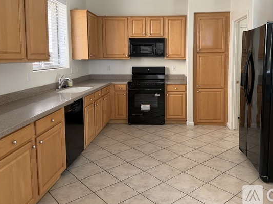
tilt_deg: -4.8
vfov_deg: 46.4
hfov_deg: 59.8
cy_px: 78
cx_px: 155
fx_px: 236
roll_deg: -0.2
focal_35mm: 30
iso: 200
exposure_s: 1/102
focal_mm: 6.76
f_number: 1.78
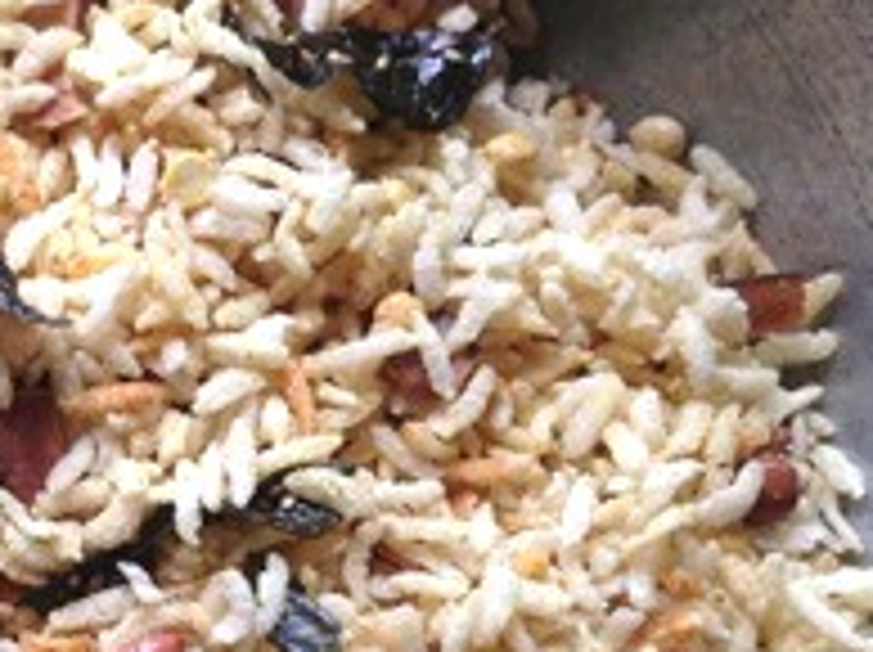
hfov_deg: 27.1
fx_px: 1713
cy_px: 587
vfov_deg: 21.1
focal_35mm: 68
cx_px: 18
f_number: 2.4
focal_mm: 3.3
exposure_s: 1/24
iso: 64
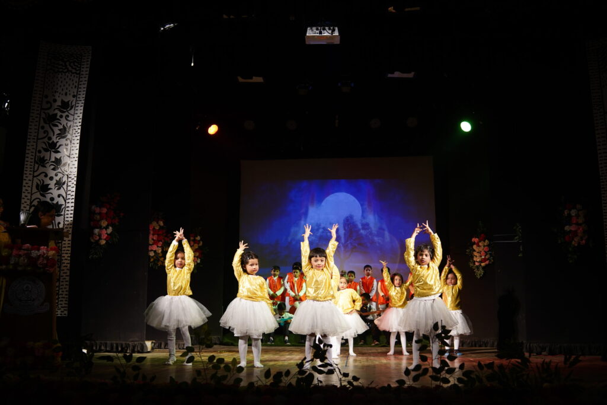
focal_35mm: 35
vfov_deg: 37.9
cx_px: 304
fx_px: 590
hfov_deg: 54.4
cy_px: 202
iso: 640
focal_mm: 35
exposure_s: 1/200
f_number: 4
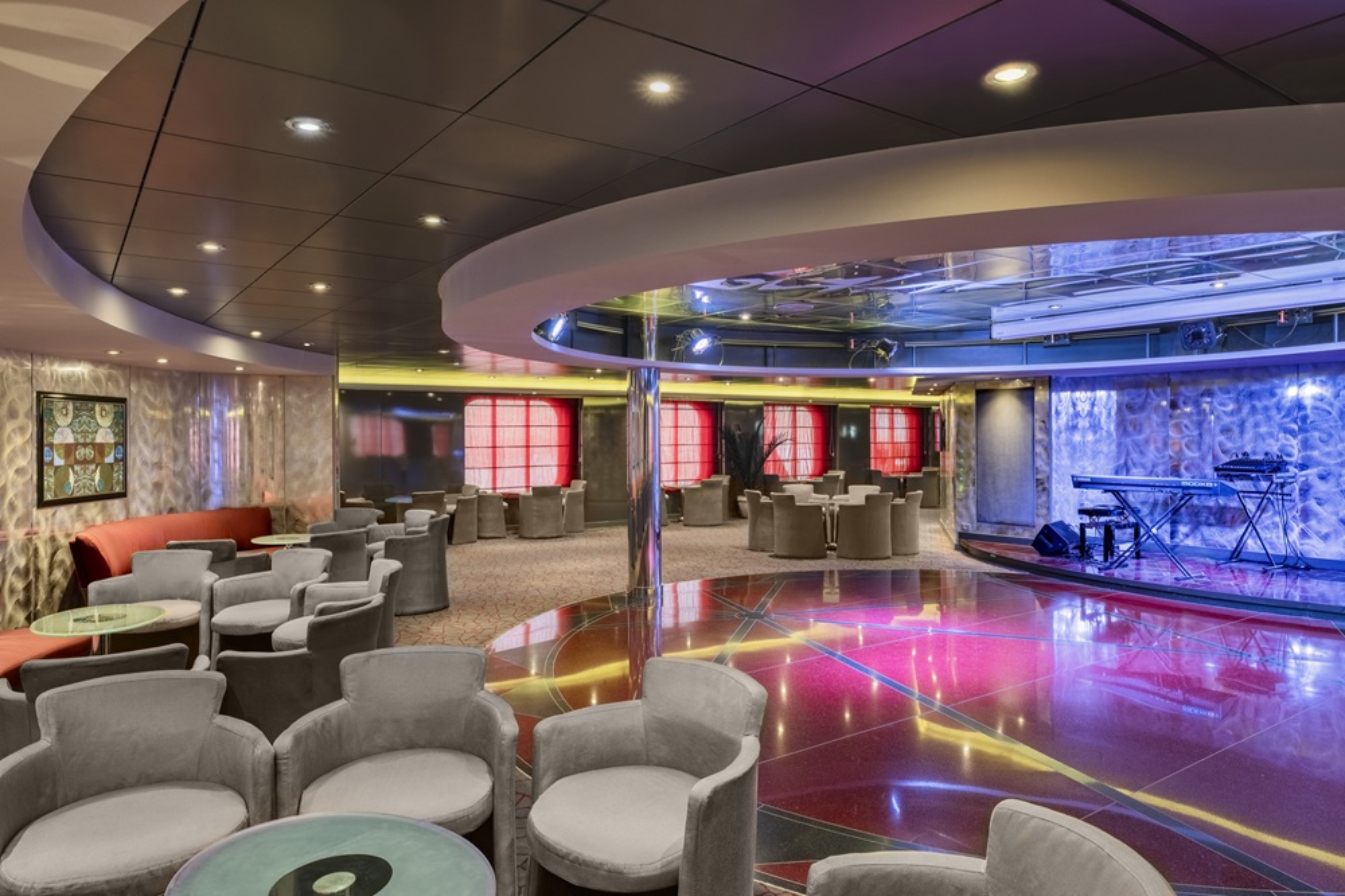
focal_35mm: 22
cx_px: 672
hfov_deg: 78.6
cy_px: 448
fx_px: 822
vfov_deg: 57.2
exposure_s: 1/15
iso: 400
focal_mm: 22
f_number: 11
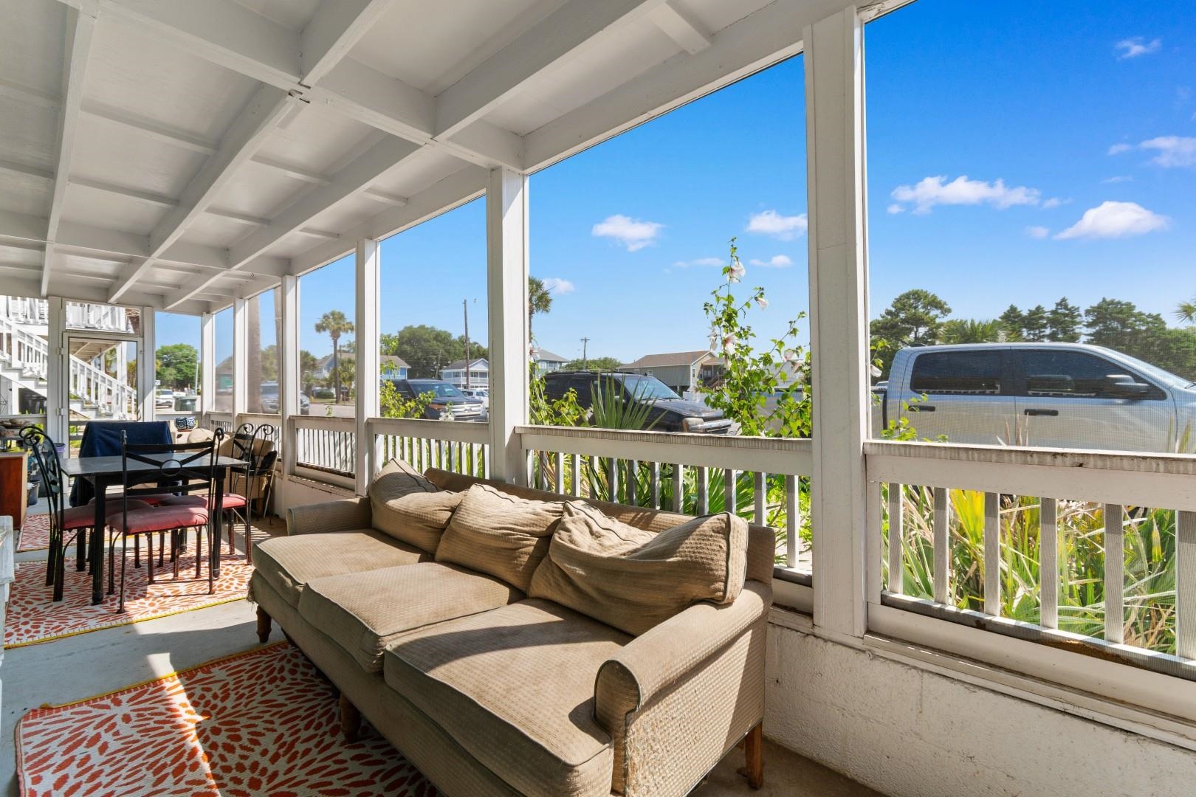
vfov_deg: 77.3
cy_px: 398
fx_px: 498
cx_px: 598
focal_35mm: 15
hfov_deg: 100.4
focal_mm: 10
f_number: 6.3
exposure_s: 1/160
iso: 100
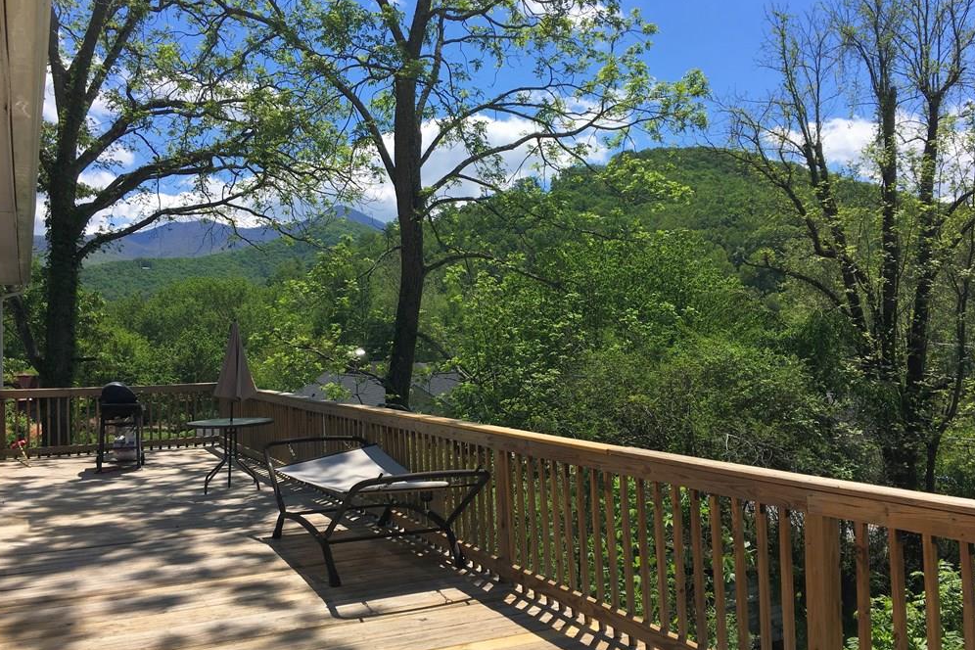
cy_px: 340
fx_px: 840
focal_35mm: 31
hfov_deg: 60.3
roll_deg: +0.8
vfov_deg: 42.3
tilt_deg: +3.1
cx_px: 478
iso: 25
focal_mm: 4.15
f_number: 2.2
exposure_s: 1/1972
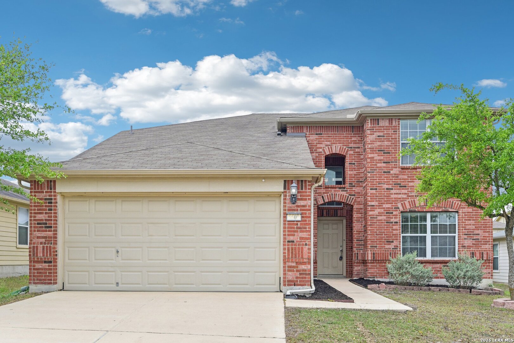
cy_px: 172
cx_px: 257
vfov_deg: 37.9
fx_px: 500
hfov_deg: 54.4
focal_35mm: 35
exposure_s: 1/500
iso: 400
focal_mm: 35
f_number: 8
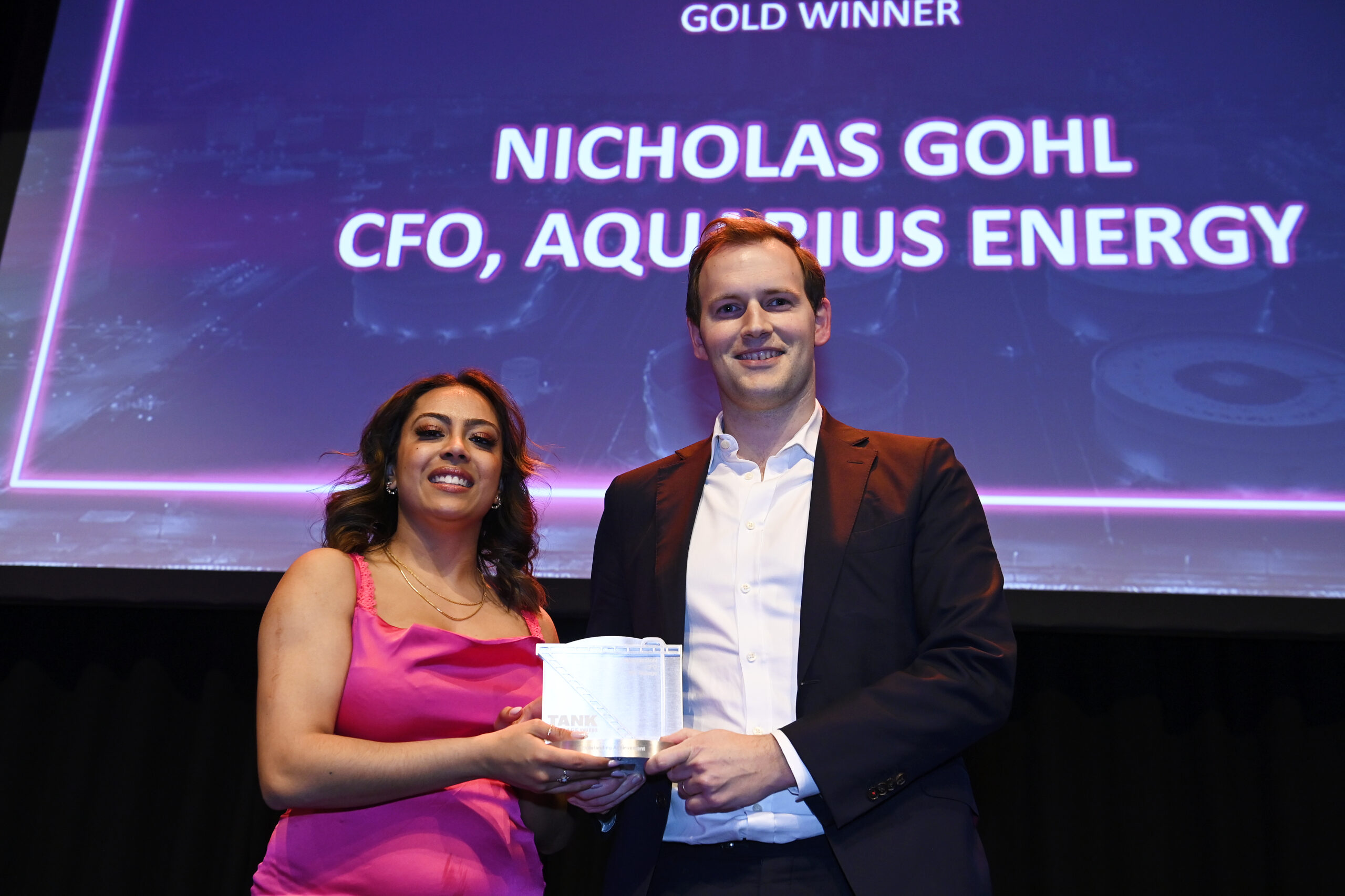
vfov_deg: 33.4
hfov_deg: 48.5
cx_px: 672
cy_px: 448
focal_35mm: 40
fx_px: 1494
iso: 2500
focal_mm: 40
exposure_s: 1/125
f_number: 4.5
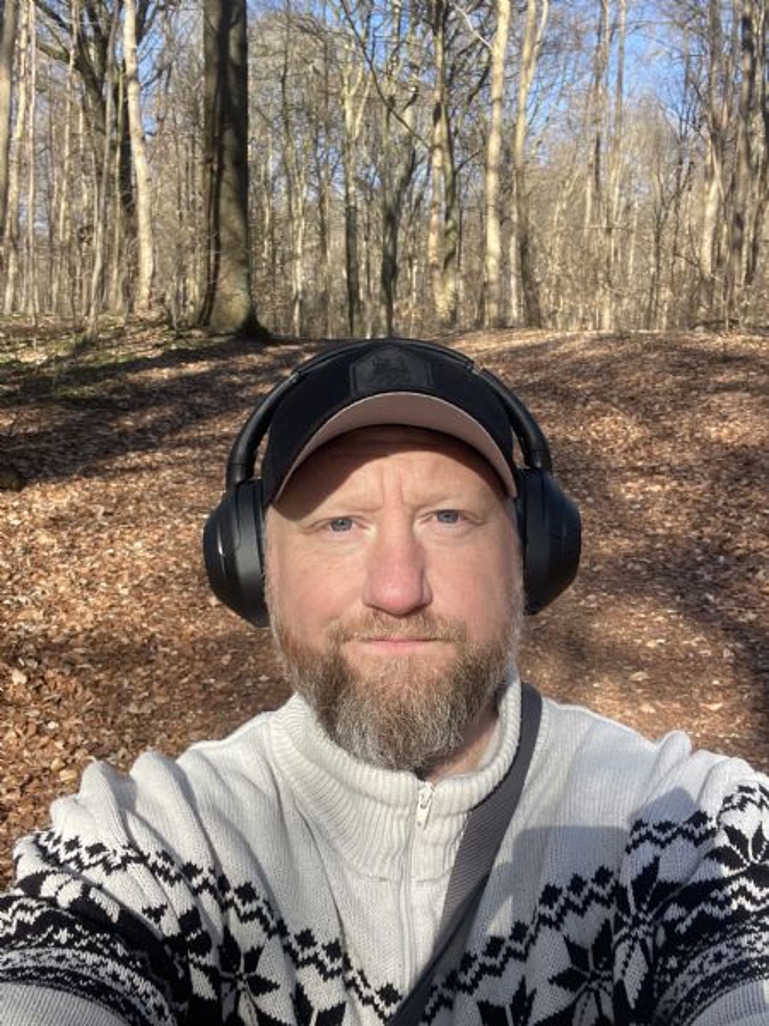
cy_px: 513
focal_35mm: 30
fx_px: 889
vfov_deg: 60.0
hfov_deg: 46.8
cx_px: 384
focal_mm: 2.71
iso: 25
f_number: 2.2
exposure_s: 1/300
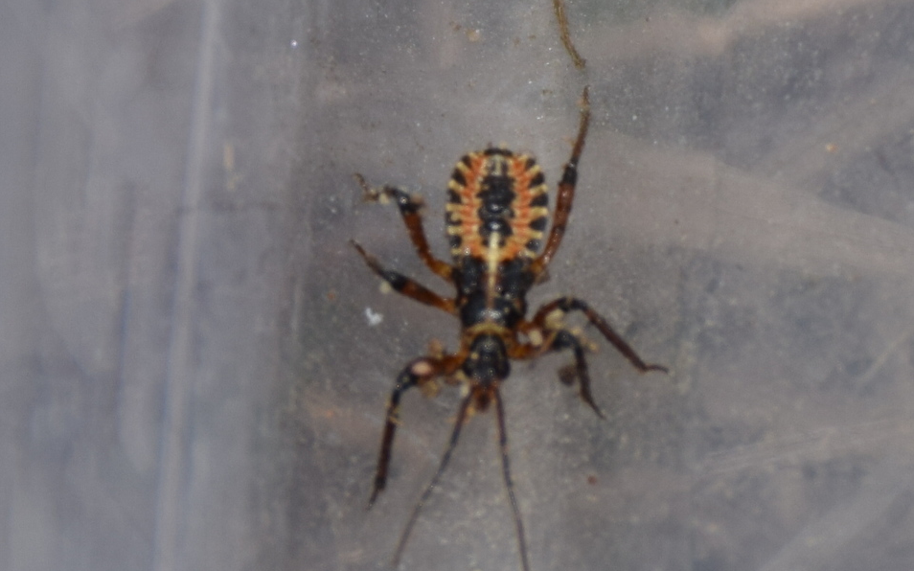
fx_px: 5355
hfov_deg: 9.8
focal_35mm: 215
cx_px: 457
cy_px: 283
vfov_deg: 6.1
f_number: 5.6
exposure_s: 1/60
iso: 160
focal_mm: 140
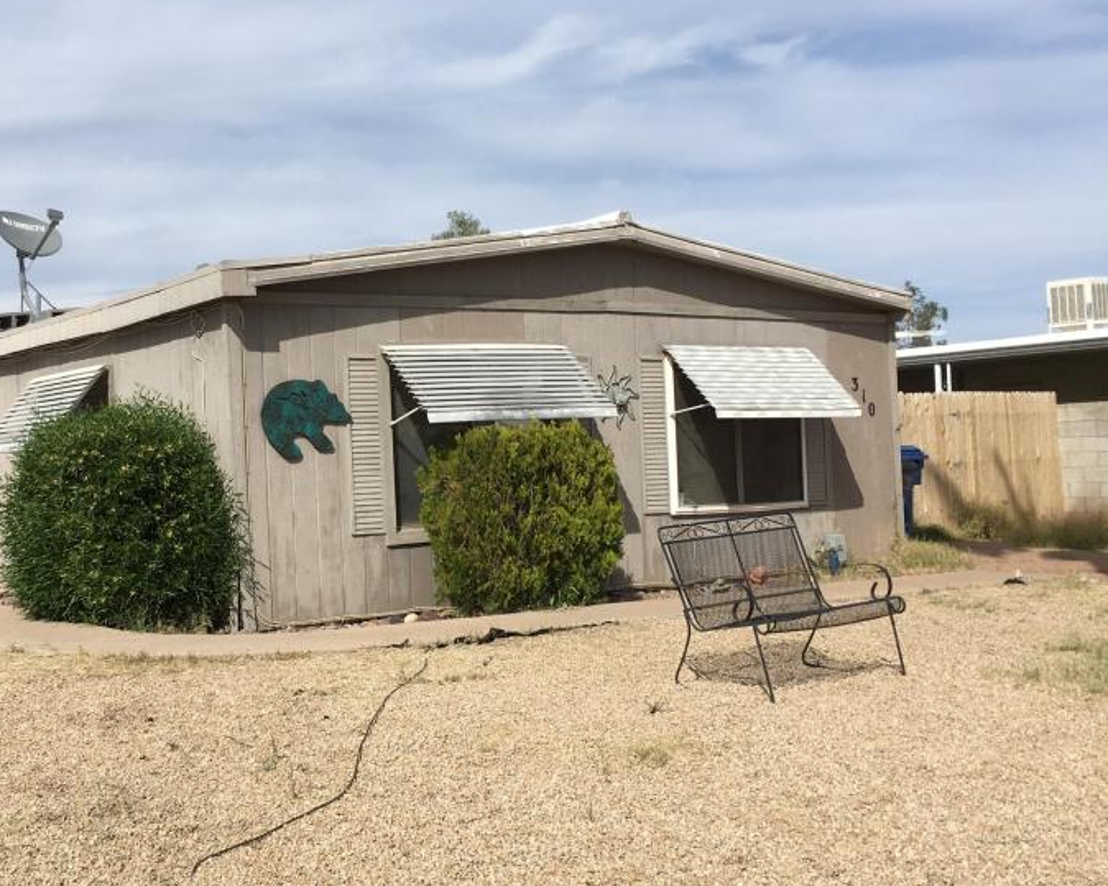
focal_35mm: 43
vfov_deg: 34.9
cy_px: 431
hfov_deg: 42.3
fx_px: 1410
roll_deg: +2.3
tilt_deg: +0.2
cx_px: 365
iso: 25
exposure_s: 1/2849
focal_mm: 4.15
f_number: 2.2
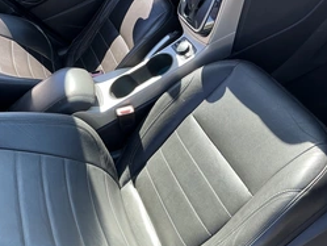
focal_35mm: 45
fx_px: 425
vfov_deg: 32.2
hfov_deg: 40.9
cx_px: 83
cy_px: 105
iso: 20
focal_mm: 3
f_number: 1.8
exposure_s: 1/122
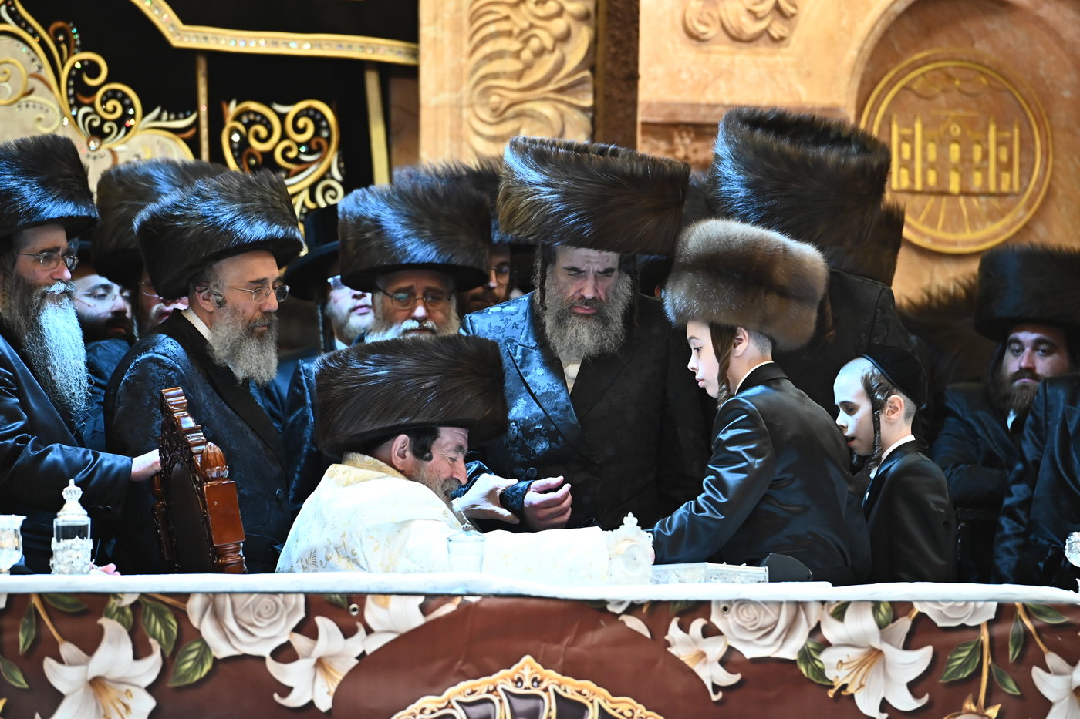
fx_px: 5999
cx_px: 540
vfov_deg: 6.9
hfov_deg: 10.3
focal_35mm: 200
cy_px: 360
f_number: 4.5
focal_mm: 200
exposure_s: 1/200
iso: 2500
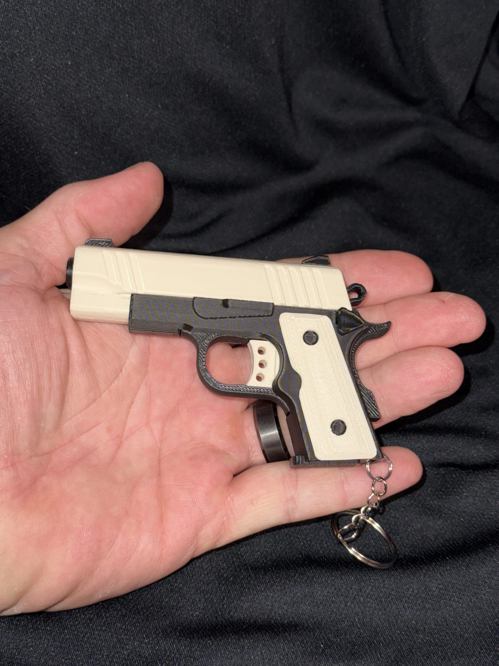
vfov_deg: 39.7
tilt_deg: -50.3
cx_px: 250
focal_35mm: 48
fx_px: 923
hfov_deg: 30.3
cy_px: 333
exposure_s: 1/11
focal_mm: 6.76
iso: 50
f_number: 1.78
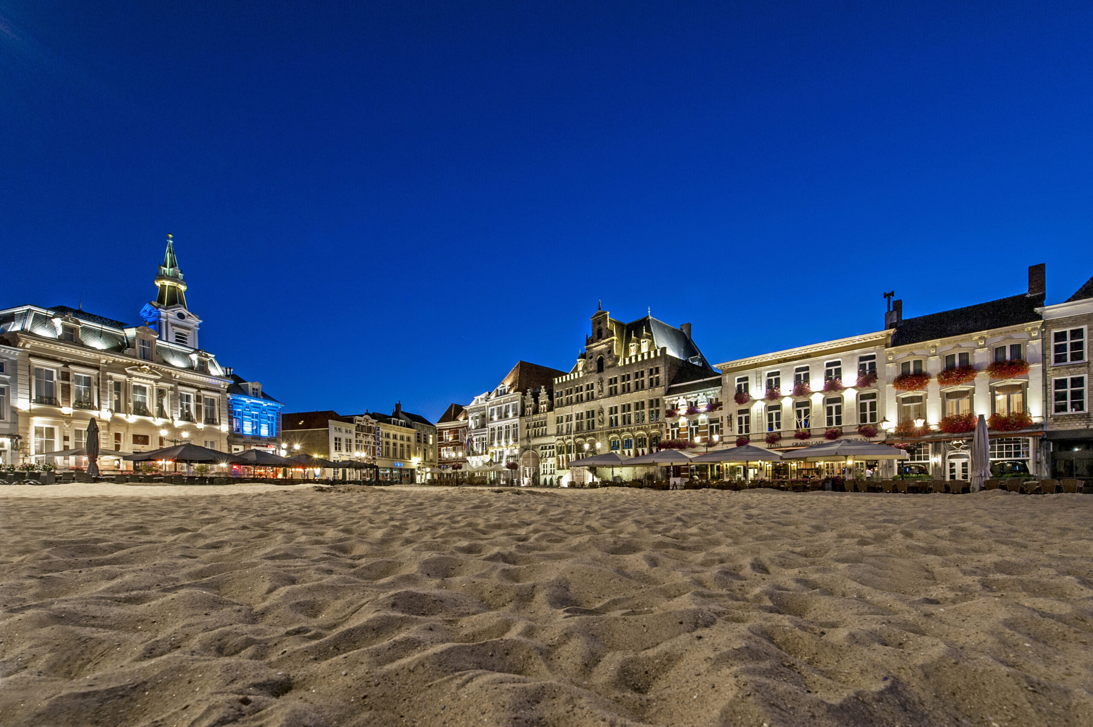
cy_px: 364
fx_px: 425
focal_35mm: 14
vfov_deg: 81.1
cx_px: 546
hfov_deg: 104.3
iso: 320
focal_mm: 14
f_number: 11
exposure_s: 2.5
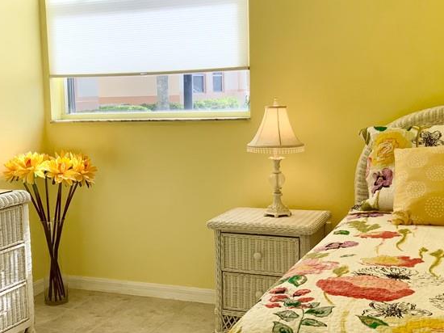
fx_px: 692
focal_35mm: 54
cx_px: 186
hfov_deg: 35.5
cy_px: 154
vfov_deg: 27.0
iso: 16
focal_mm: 3
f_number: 1.8
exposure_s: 1/237
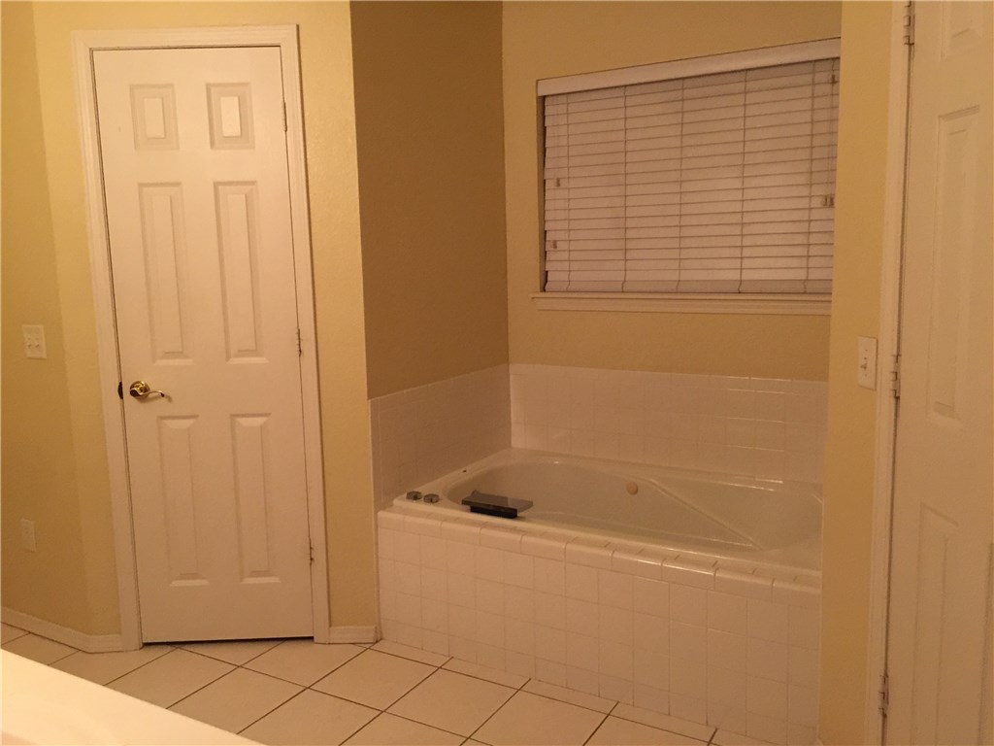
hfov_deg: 61.7
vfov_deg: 48.2
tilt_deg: -8.7
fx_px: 833
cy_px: 373
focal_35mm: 29
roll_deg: +0.5
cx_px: 497
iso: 125
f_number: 2.2
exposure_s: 1/15
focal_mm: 4.15
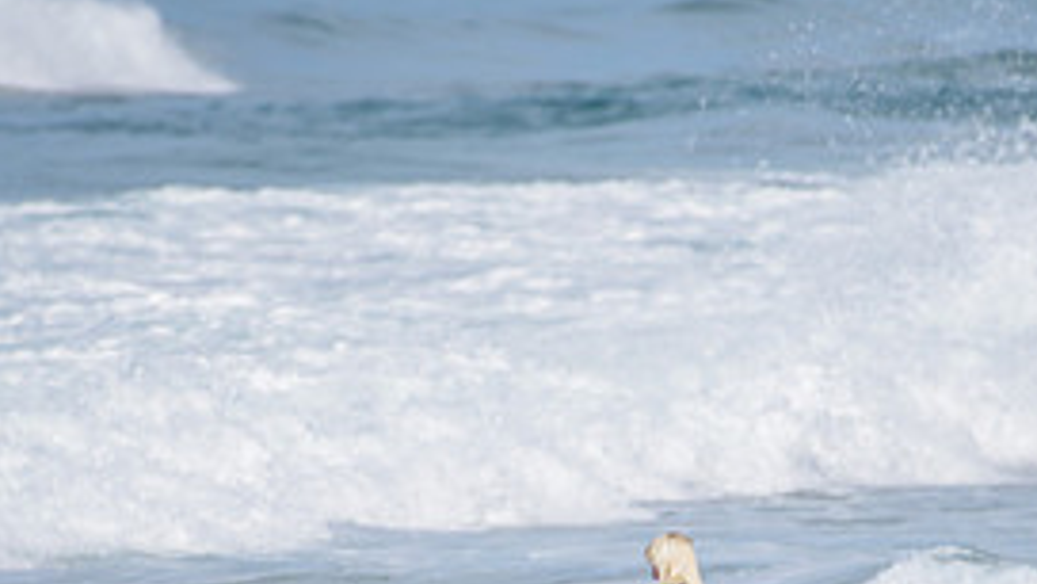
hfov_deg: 1.9
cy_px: 697
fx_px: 30714
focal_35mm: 1117
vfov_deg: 1.1
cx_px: 702
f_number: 5.6
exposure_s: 1/2000
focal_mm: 500
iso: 160
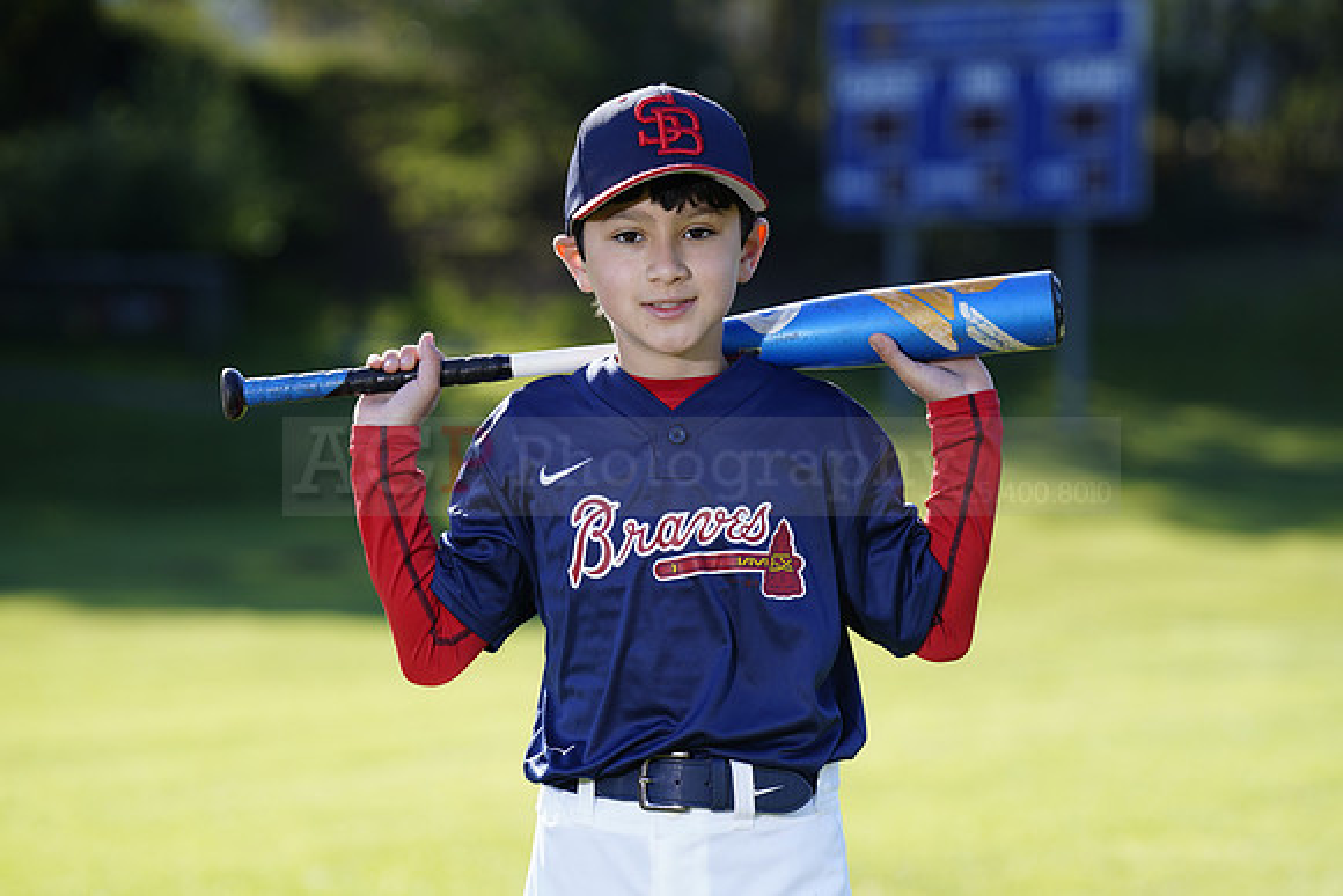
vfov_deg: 7.9
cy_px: 448
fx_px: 6455
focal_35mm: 173
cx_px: 672
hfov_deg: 11.9
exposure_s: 1/250
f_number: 5
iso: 100
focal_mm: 173
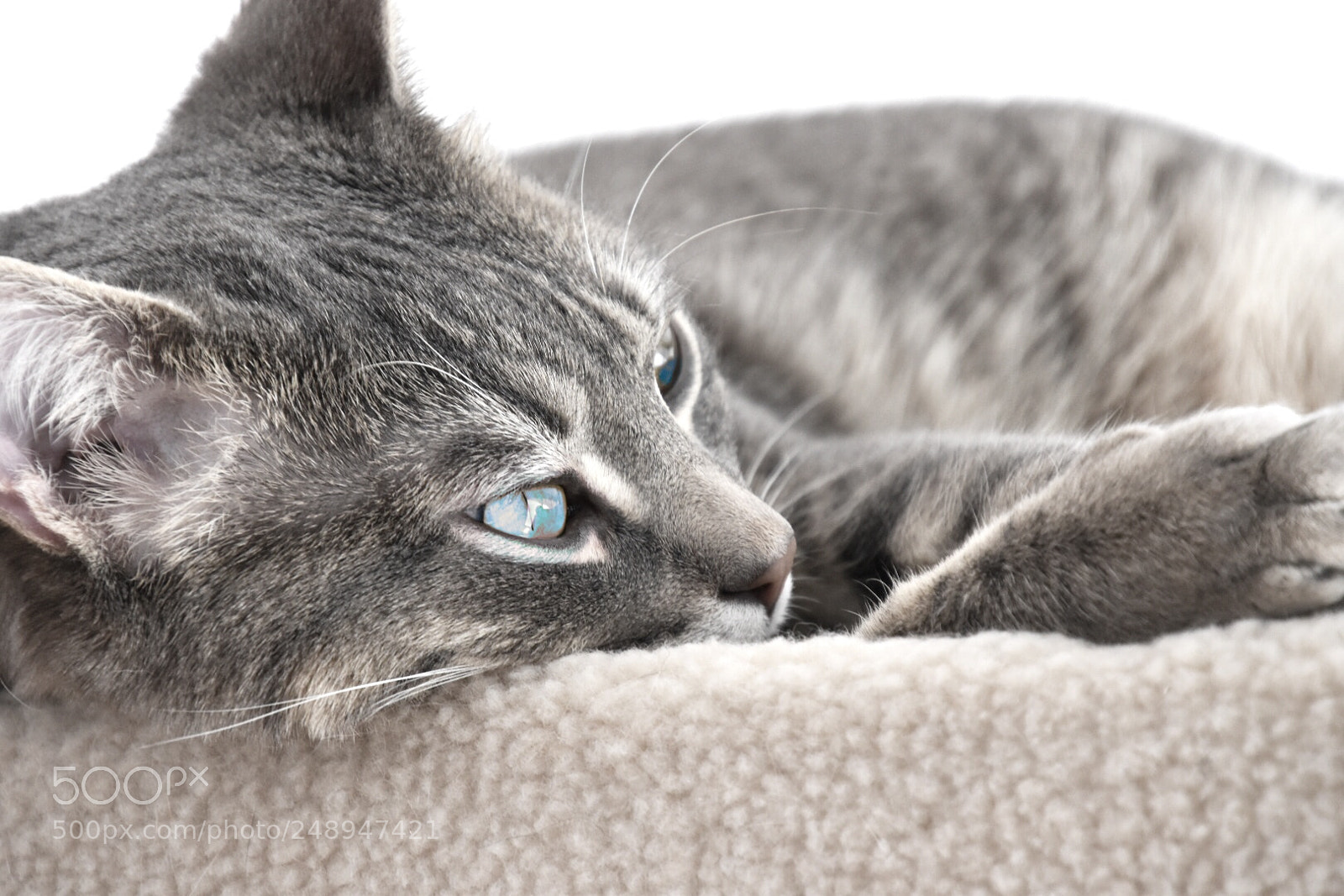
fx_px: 22400
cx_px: 672
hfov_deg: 3.4
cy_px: 448
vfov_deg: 2.3
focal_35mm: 600
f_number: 6.3
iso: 800
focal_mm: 400
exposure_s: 1/160
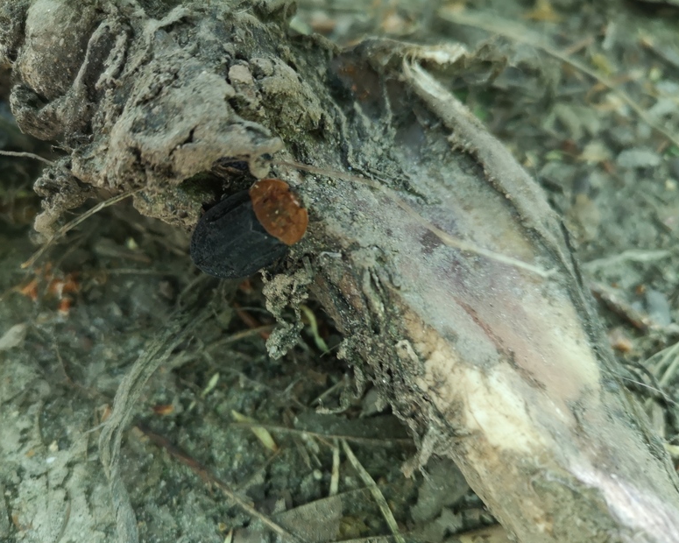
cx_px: 326
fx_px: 583
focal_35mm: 29
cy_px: 275
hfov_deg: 60.4
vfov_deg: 50.0
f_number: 1.8
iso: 320
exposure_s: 1/25
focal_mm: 3.95
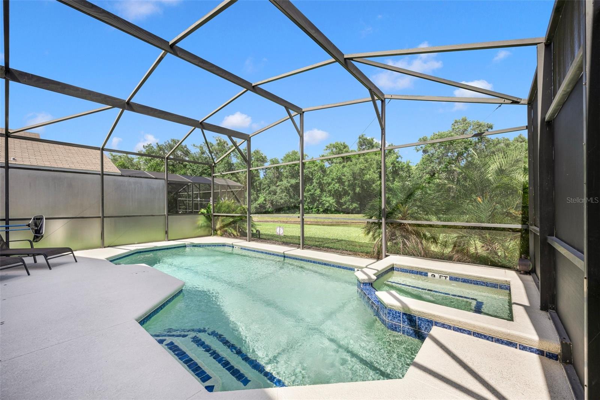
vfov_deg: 81.2
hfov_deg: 104.3
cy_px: 200
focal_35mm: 14
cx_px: 300
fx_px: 233
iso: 100
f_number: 8
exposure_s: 1/200
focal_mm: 14
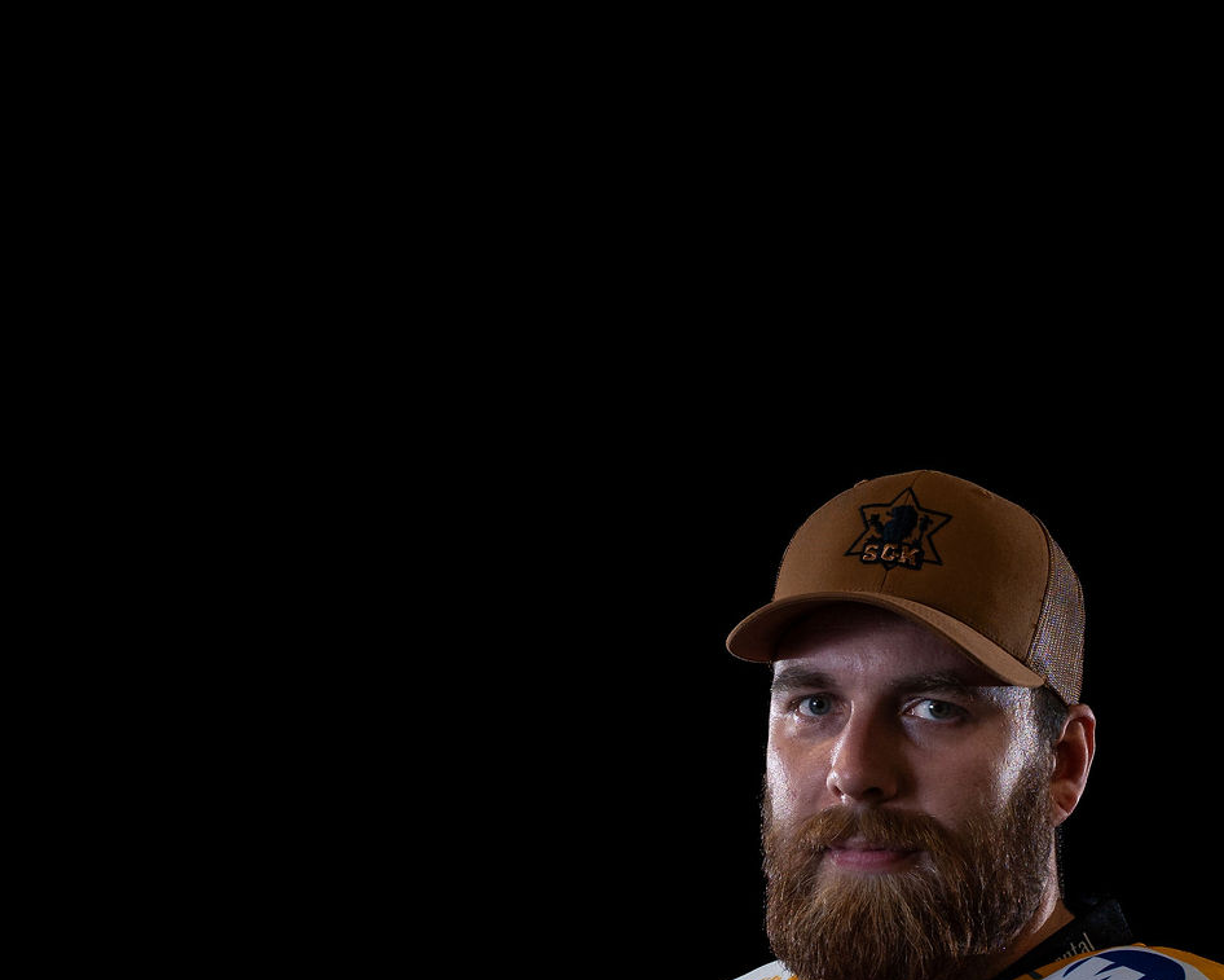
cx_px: 900
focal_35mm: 165
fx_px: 5978
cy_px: 772
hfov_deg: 11.7
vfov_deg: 9.3
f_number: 5
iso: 200
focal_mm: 67.7
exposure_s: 1/160
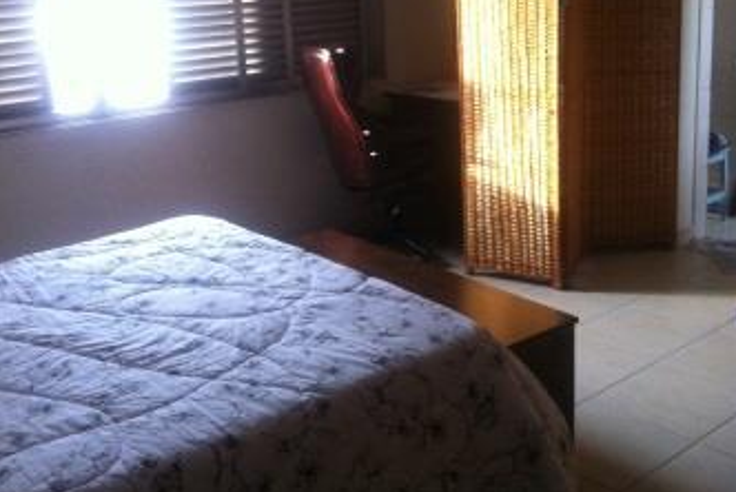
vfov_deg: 27.4
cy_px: 151
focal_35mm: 49
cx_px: 369
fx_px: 1003
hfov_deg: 40.3
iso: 250
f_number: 2.8
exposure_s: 1/17
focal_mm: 3.85
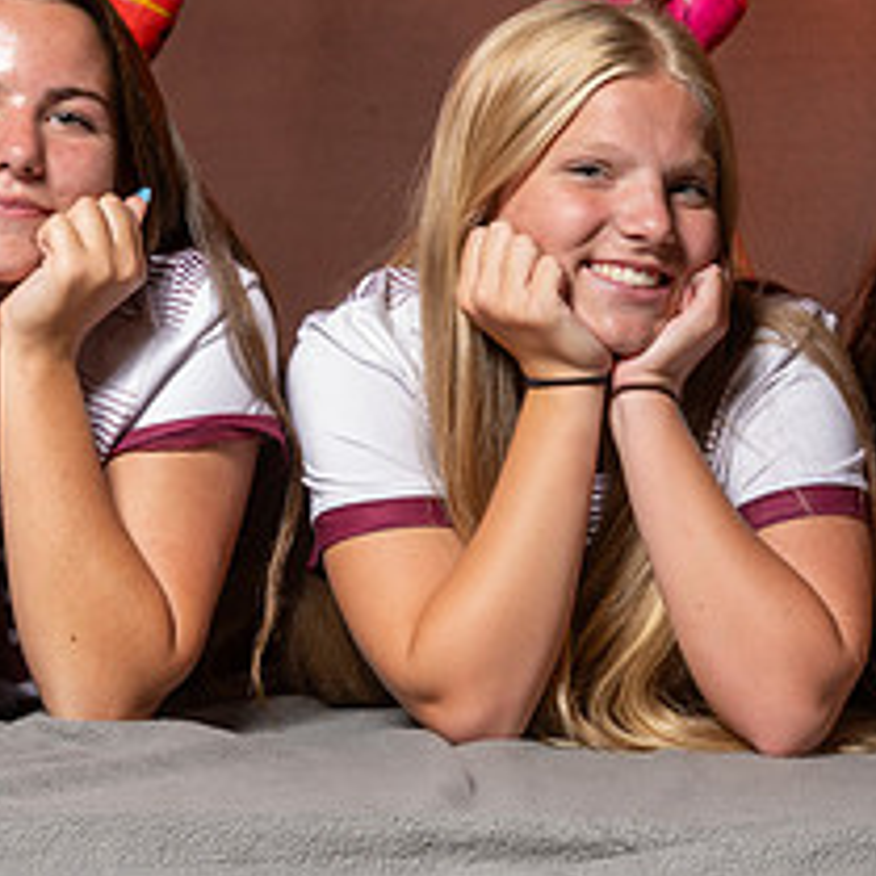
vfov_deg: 6.4
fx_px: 7788
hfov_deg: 6.4
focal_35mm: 272
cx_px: 161
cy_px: 509
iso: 80
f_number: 8
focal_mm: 86
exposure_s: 1/160
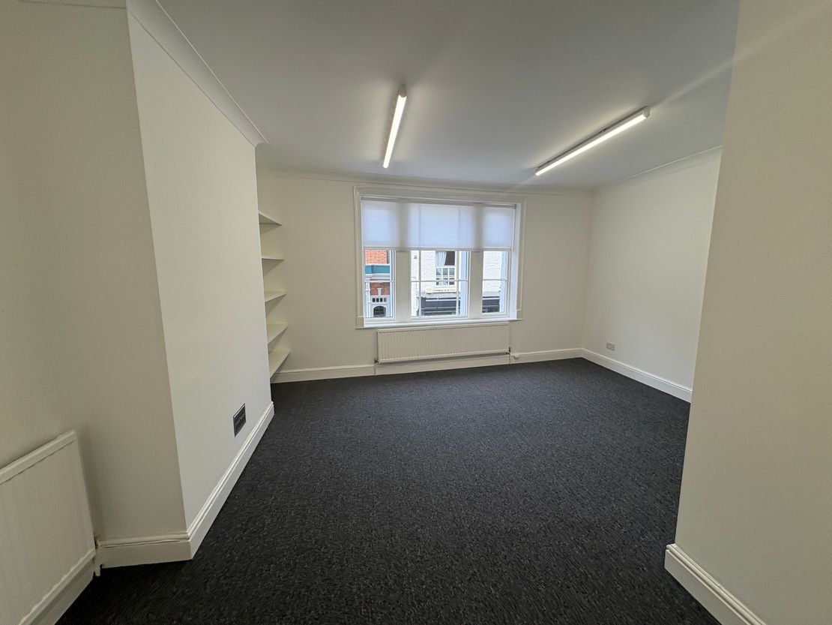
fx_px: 337
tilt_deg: -8.5
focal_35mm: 14
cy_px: 312
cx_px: 416
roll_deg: -0.1
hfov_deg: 102.1
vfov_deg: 85.7
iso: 50
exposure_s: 1/242
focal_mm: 2.22
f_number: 2.2
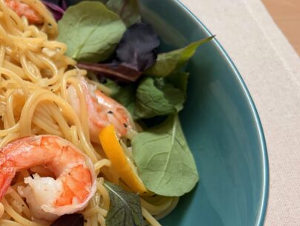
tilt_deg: -55.0
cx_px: -25
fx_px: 573
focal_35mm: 66
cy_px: 167
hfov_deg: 27.1
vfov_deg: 22.1
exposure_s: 1/50
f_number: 1.6
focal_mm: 5.96
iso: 200
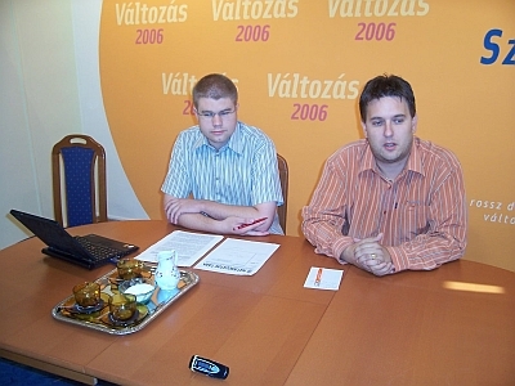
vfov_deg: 41.8
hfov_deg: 54.0
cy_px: 193
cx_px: 258
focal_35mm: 34
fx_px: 506
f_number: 2.7
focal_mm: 5.6
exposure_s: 1/60
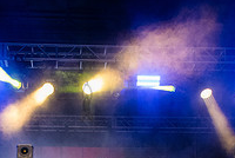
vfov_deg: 17.6
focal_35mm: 72
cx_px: 86
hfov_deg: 27.9
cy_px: 215
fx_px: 471
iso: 4000
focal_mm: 24
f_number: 4.5
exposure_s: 1/500
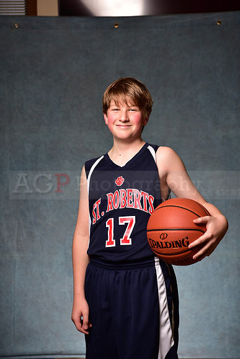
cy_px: 180
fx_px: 700
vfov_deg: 28.8
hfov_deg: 19.5
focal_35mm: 70
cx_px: 120
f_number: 5
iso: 100
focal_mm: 70
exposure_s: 1/200
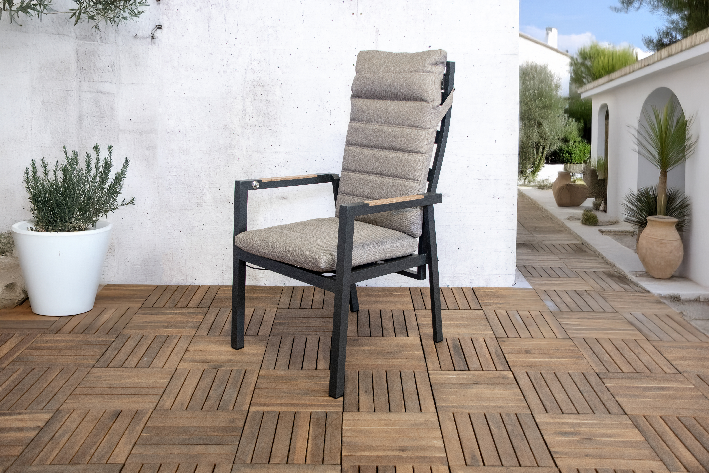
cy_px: 236
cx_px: 354
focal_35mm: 36
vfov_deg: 36.9
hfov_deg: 53.1
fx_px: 709
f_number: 5.6
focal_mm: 24
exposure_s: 1/25
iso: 320
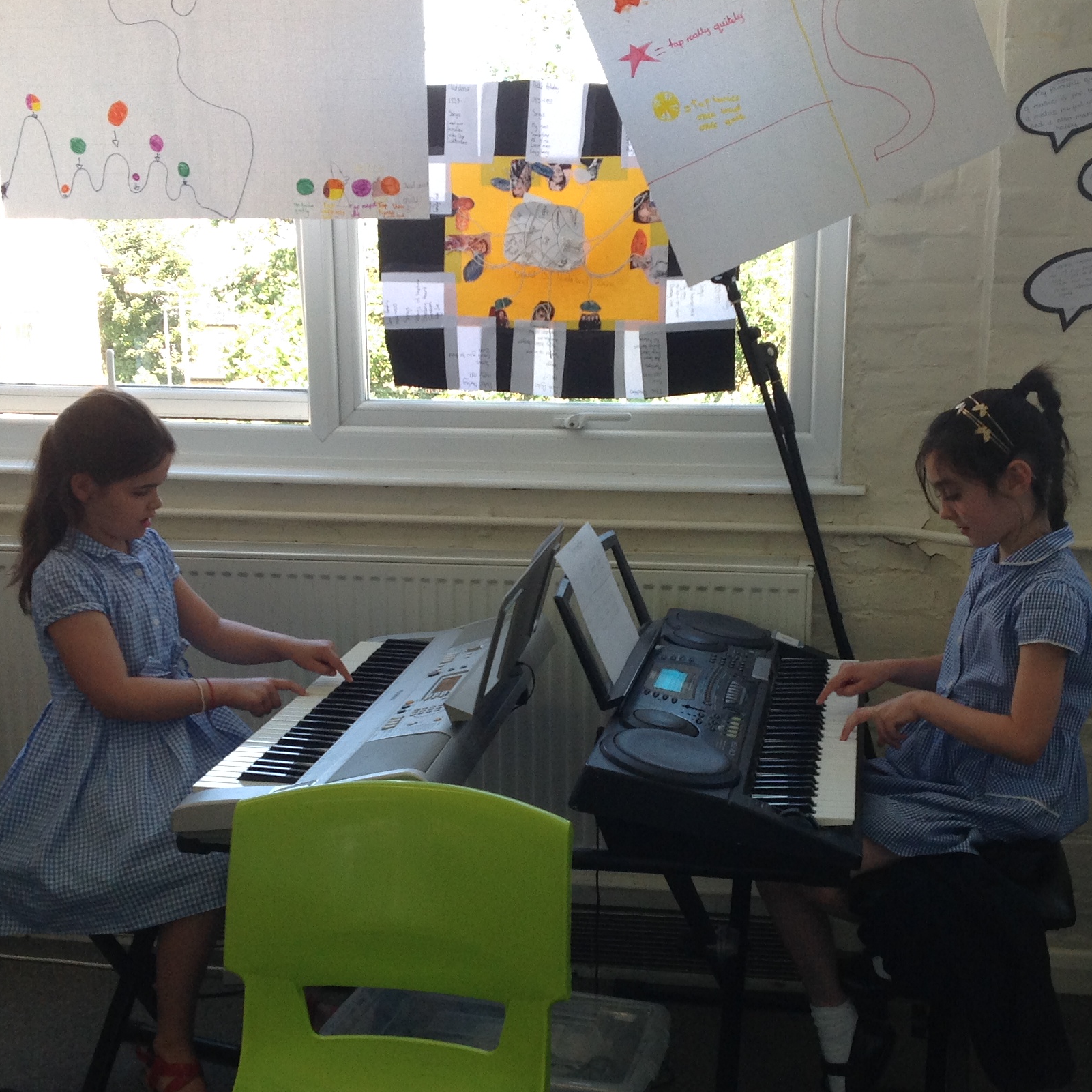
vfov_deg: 34.0
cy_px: 612
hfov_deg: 34.0
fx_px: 1785
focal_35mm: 50
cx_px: 542
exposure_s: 1/120
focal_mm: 4.28
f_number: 2.4
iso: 80
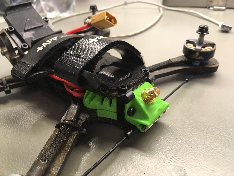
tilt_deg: -34.2
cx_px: 117
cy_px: 88
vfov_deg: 48.2
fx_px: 196
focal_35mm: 29
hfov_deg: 61.7
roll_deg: +2.4
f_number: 2.2
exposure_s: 1/33
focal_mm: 4.15
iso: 64
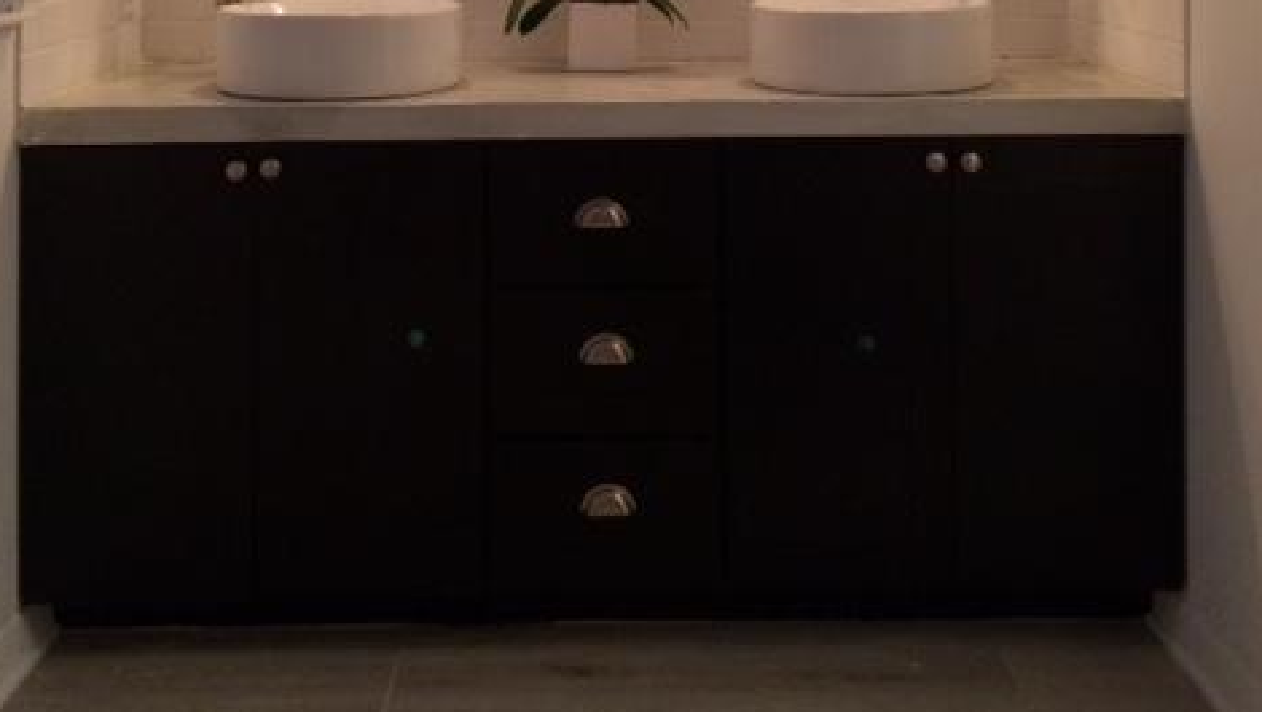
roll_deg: -0.8
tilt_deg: +1.2
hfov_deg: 47.3
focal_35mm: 43
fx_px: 1440
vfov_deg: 25.6
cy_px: -86
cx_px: 626
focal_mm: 4.15
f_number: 2.2
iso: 200
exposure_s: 1/30
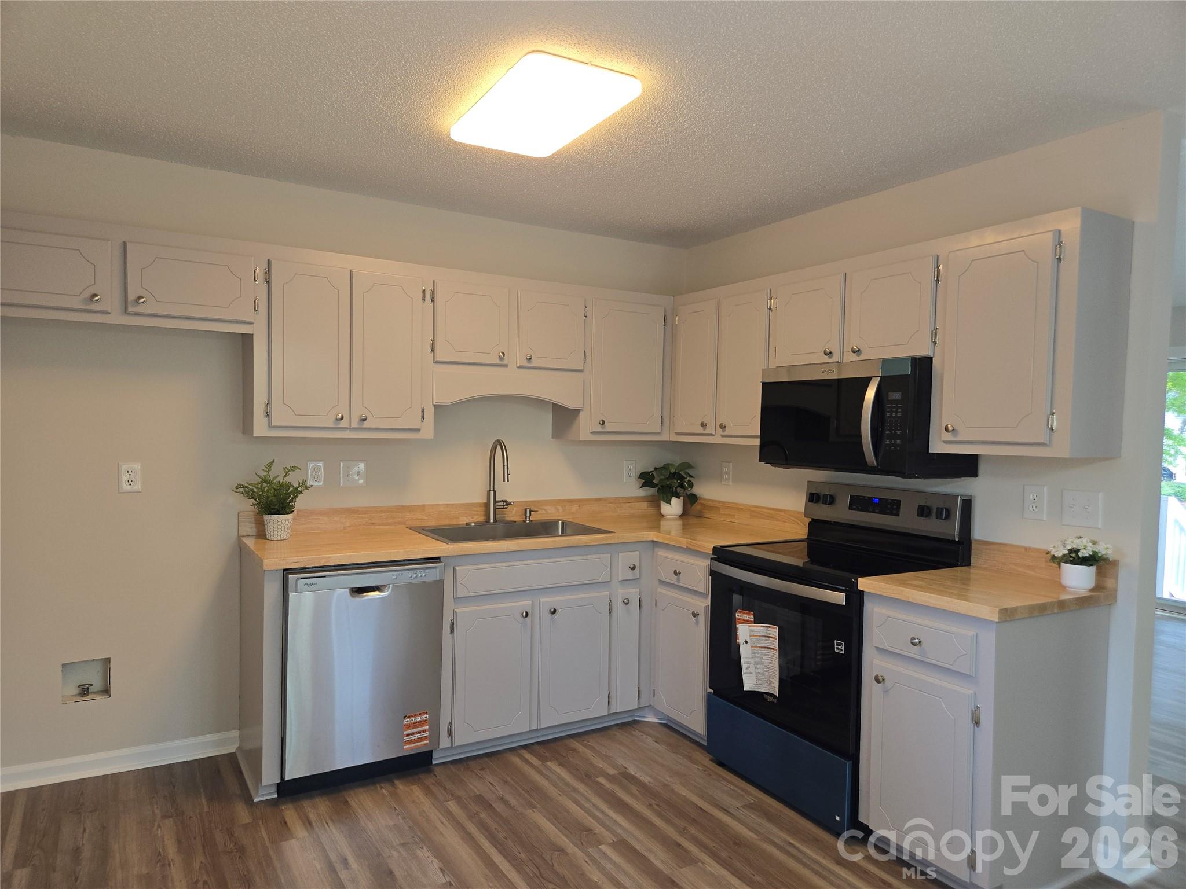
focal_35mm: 23
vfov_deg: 58.9
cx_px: 593
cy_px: 444
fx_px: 788
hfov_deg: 73.9
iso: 32
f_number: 1.8
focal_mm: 5.4
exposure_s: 1/60
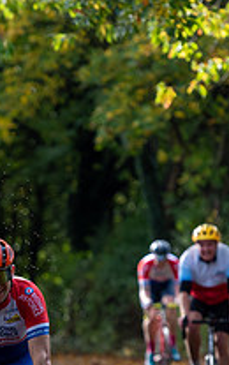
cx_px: -33
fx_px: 4398
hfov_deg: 3.0
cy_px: 324
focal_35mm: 442
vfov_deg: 4.7
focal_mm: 155
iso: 200
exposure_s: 1/400
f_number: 3.5
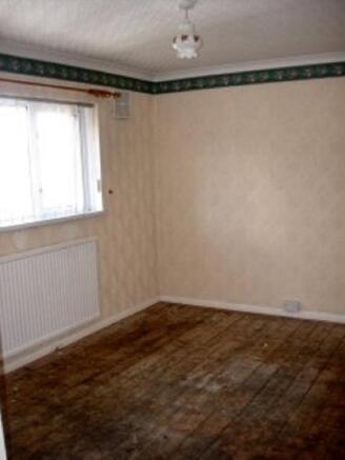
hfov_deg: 37.7
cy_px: 230
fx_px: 505
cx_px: 172
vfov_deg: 49.0
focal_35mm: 38
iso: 79
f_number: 2.8
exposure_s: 1/42.7
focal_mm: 7.8
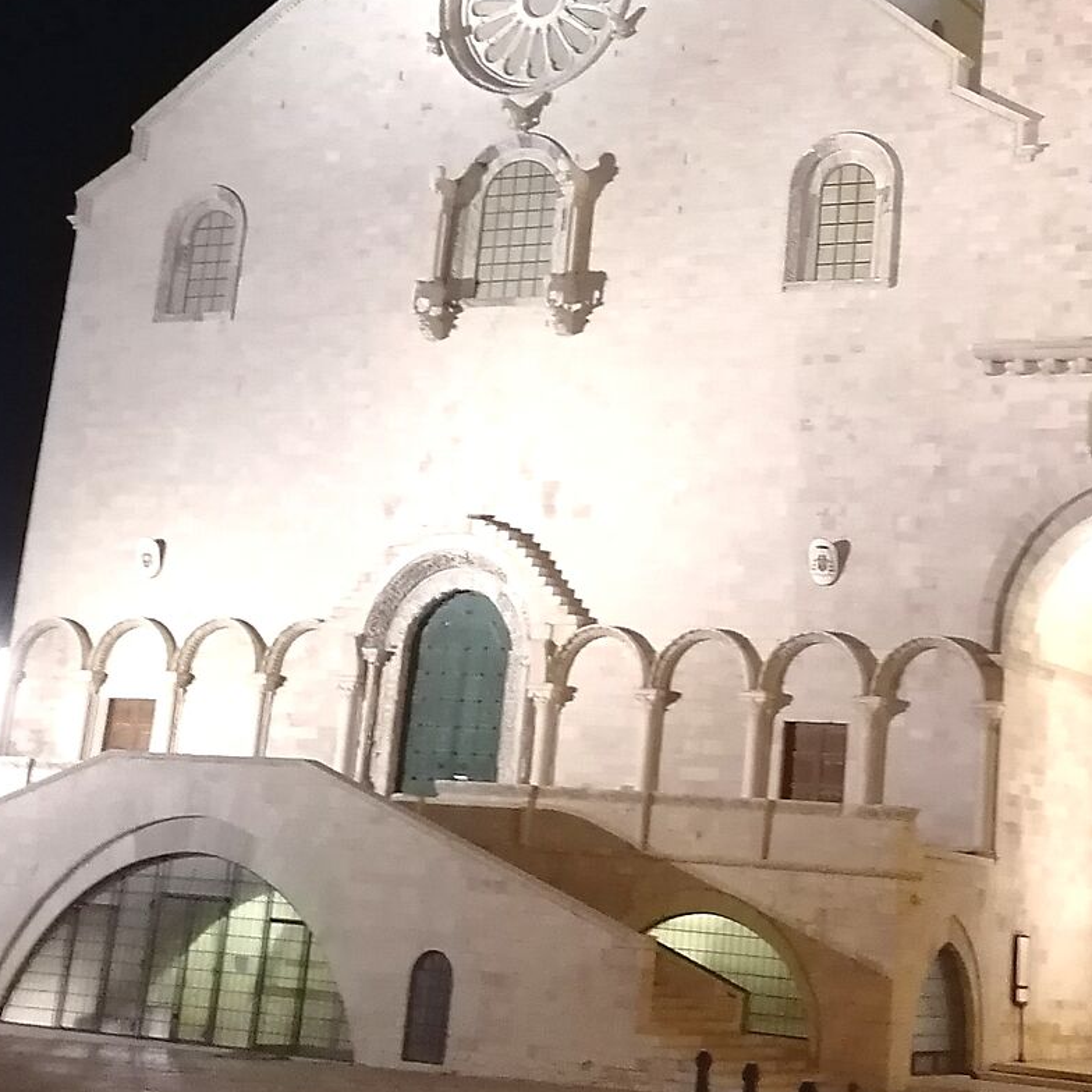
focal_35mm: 73
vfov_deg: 23.2
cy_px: 169
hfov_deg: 23.5
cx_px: 746
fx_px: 2605
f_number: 1.8
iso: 1600
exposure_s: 1/16.7
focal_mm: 4.75
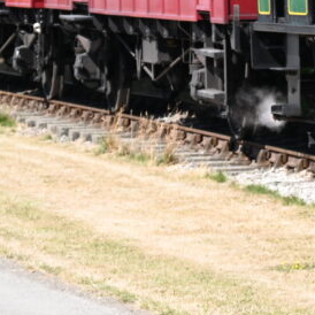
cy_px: -120
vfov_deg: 5.3
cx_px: 353
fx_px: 3408
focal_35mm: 331
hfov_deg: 5.3
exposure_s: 1/400
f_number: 6.3
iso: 180
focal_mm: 79
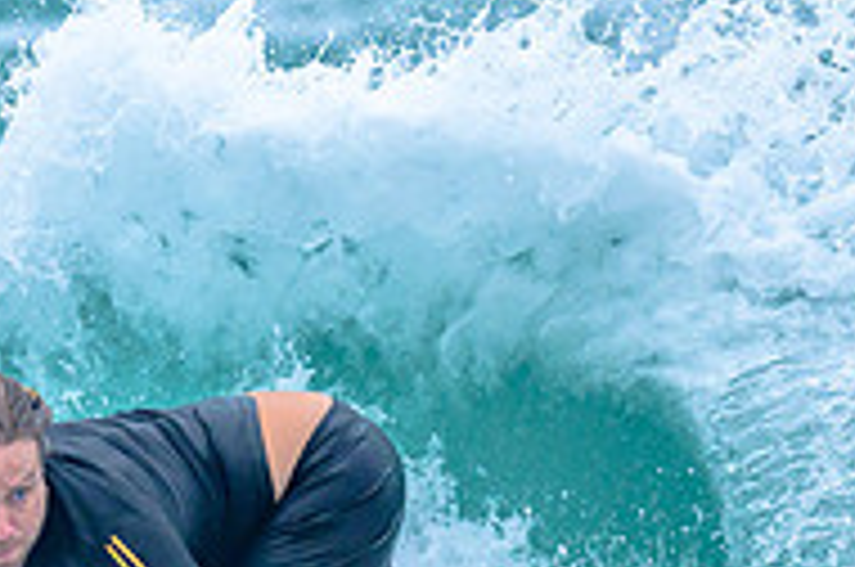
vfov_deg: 0.4
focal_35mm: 3364
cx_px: -61
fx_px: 79760
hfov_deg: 0.6
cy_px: 462
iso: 500
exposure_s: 1/2500
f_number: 6.3
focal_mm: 800
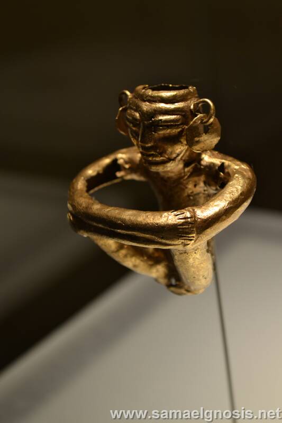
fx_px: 970
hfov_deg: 16.5
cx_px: 141
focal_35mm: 82
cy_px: 212
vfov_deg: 24.6
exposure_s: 1/15
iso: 320
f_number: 5.6
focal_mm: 55
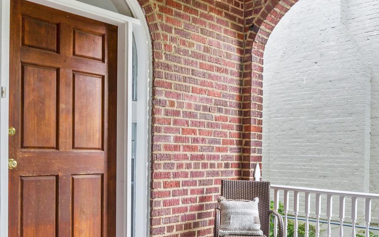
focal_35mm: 38
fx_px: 392
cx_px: 194
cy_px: 152
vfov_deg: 33.4
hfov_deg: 51.5
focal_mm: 16
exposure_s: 1/25
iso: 200
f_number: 8
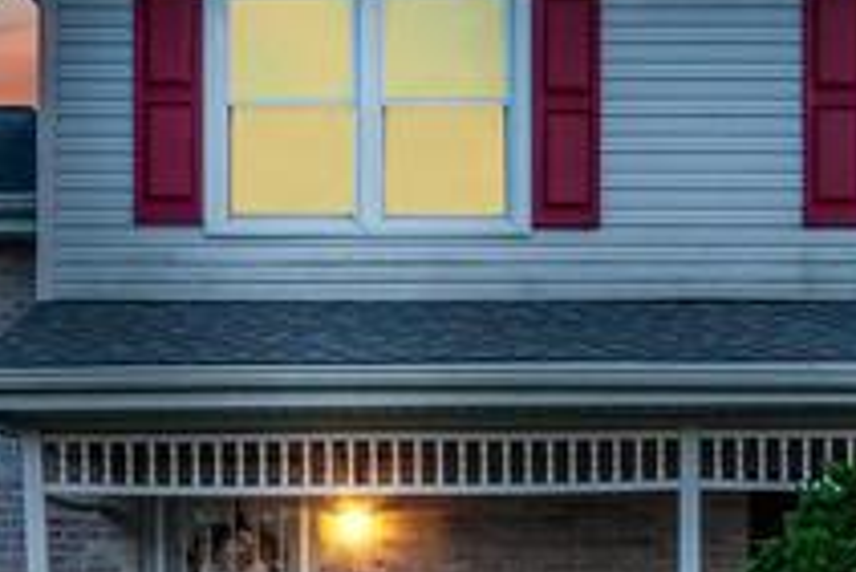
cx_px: 645
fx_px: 2308
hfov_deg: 20.8
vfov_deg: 14.1
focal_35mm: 97
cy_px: 357
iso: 500
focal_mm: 20
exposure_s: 1/200
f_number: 6.3
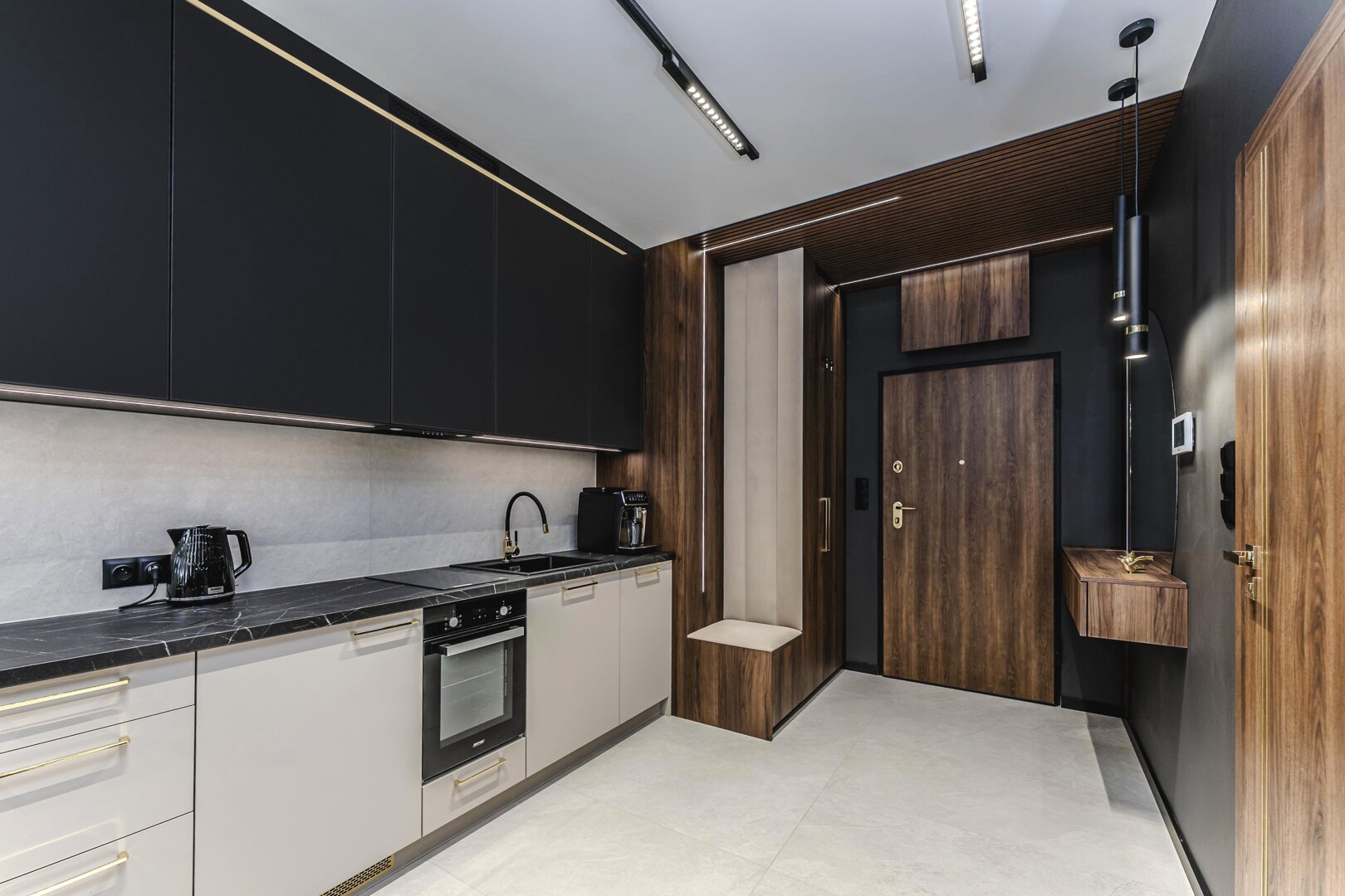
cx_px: 672
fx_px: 523
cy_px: 448
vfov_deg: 81.2
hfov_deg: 104.3
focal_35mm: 14
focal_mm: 14
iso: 250
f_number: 6.3
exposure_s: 1/40
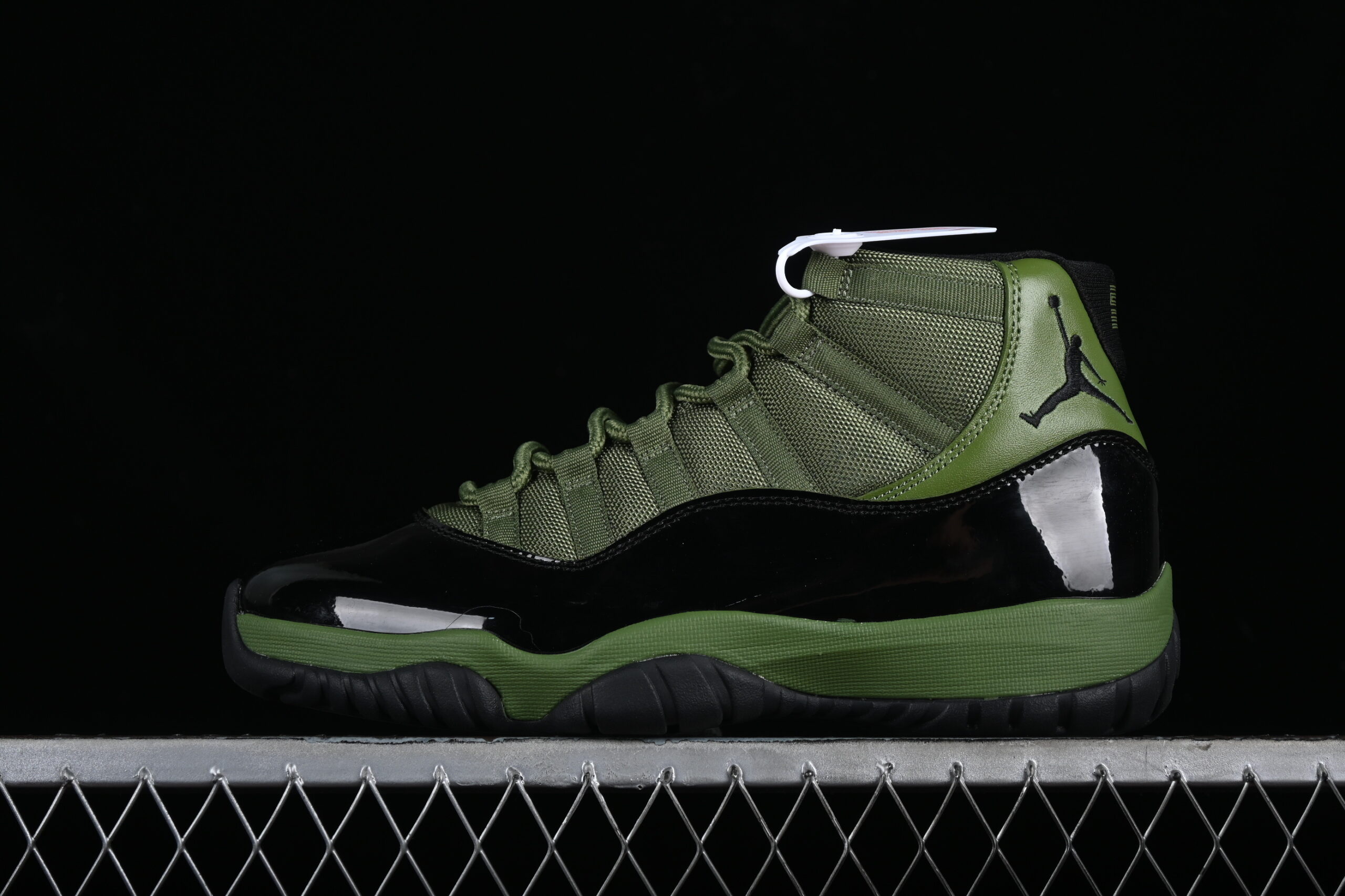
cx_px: 672
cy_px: 448
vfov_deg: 18.2
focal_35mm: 75
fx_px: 2802
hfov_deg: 27.0
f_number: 6.3
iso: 160
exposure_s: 1/200
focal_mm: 50
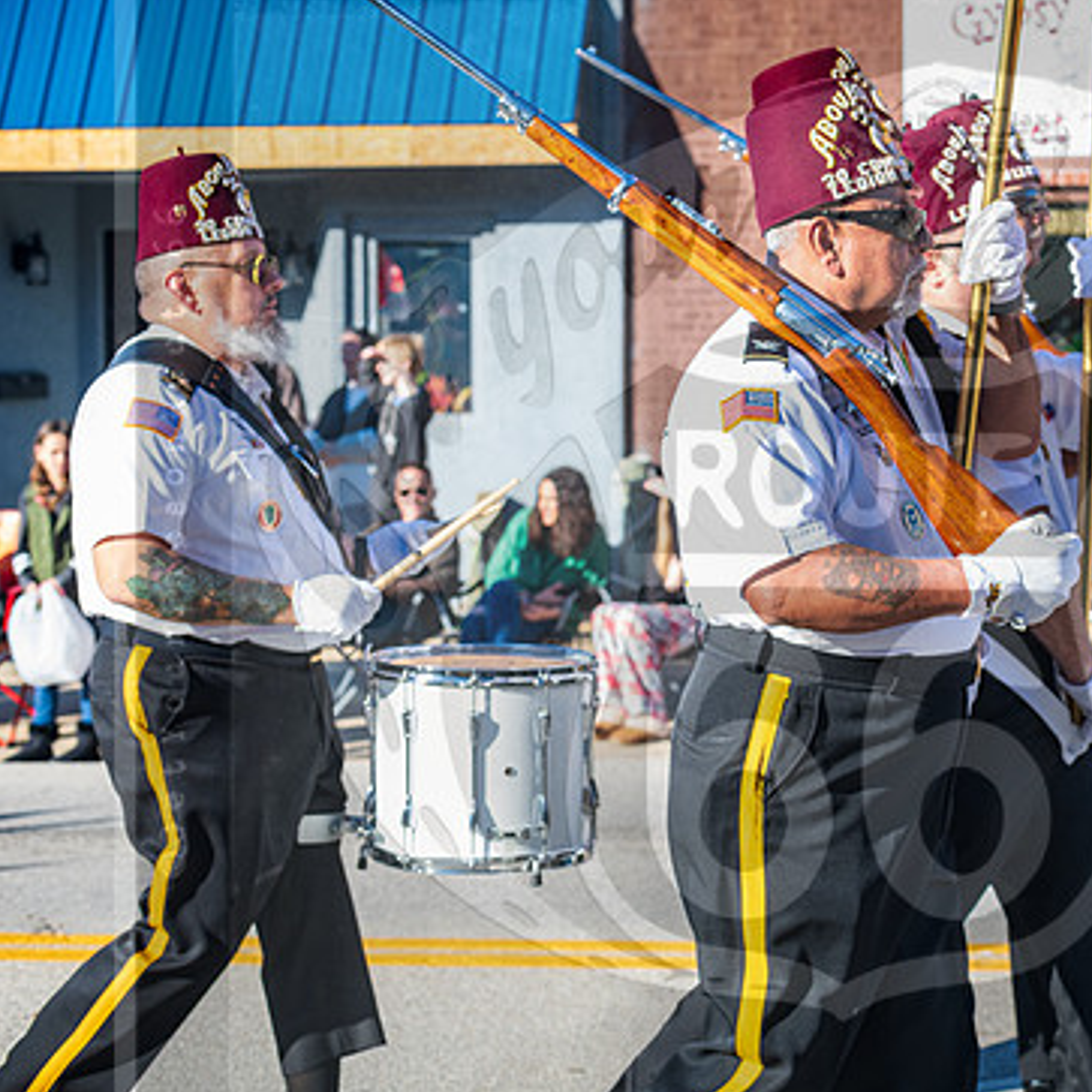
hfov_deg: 20.4
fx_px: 3034
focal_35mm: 85
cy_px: 555
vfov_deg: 20.4
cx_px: 698
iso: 250
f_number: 7.1
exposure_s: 1/400
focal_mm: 60
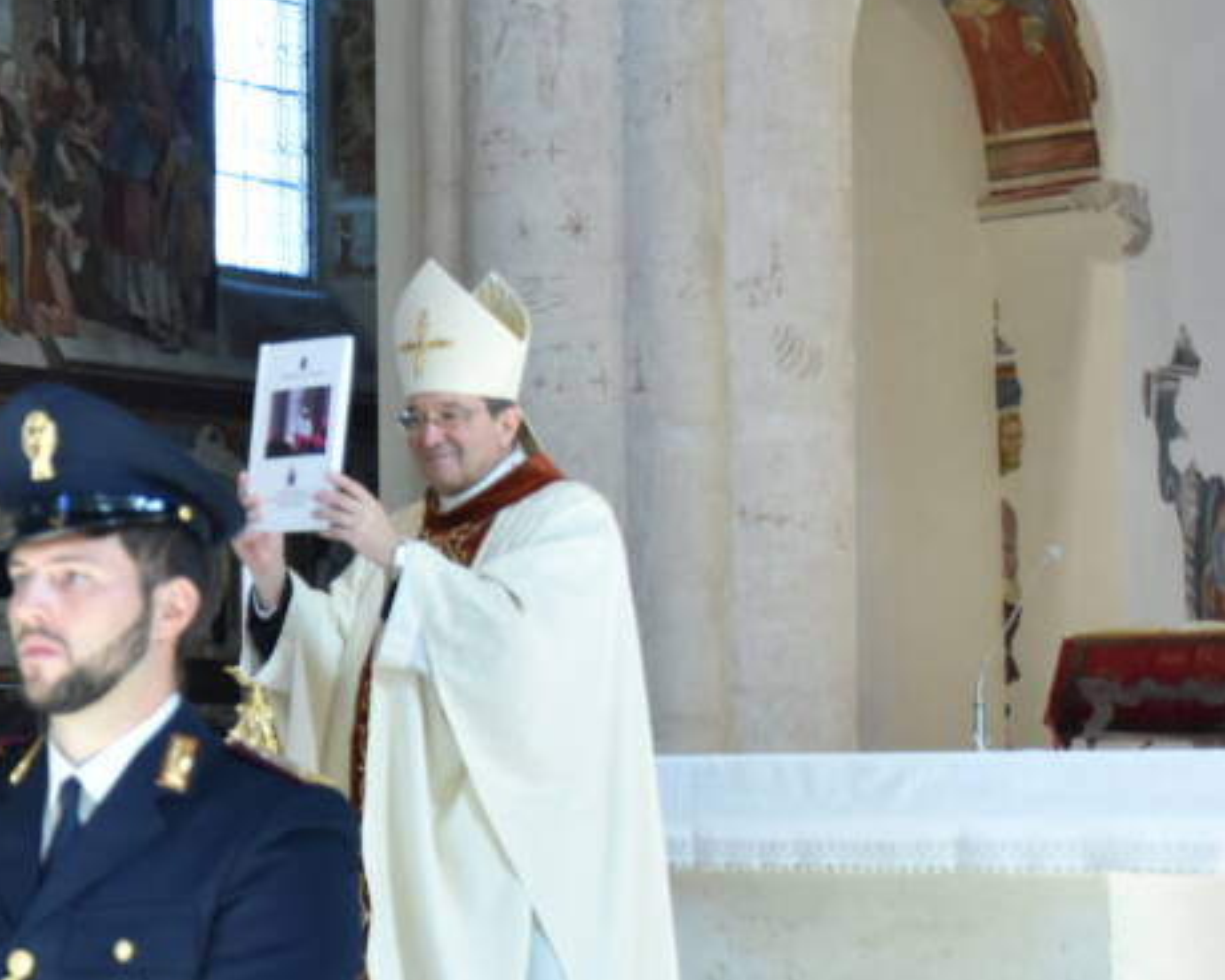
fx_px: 3597
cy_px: 639
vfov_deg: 15.5
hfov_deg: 18.2
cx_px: -320
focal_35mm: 99
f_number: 4
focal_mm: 27
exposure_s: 1/50
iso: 800
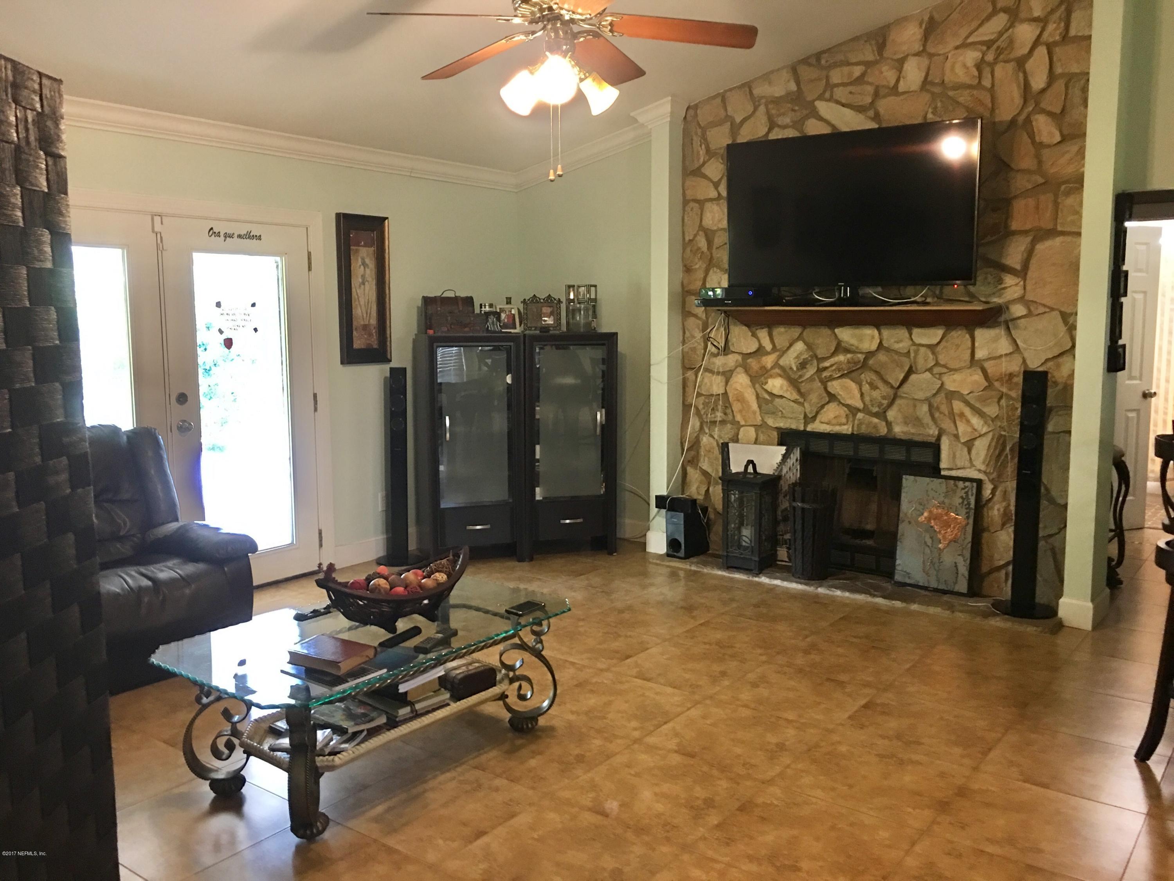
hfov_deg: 61.7
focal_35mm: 29
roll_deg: +0.5
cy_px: 440
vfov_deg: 48.2
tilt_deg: -6.6
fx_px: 984
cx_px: 587
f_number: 2.2
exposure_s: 1/8
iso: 100
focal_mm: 4.15
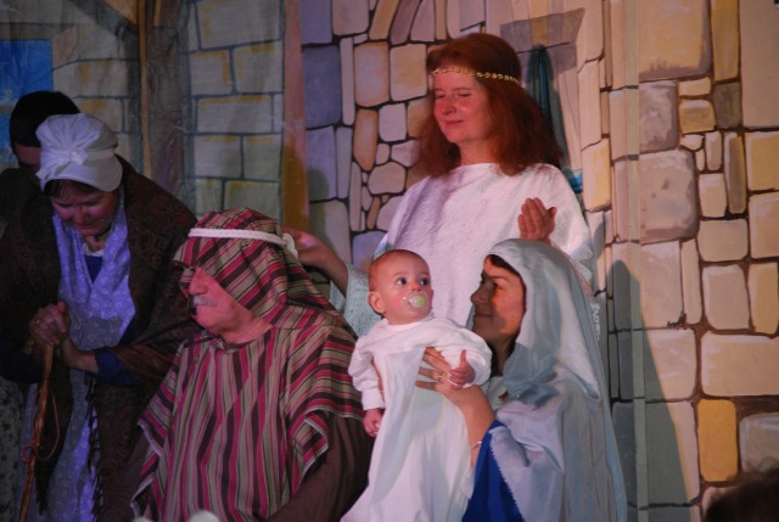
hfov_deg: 9.4
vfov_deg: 6.3
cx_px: 390
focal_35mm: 218
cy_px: 261
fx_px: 4714
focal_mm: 145
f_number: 5.3
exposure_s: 1/100
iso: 800
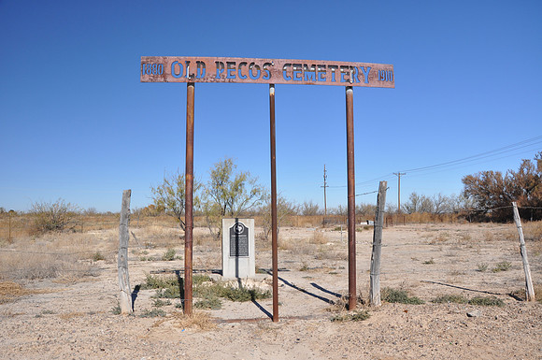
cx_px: 271
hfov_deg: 67.5
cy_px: 180
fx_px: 406
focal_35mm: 27
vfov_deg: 47.8
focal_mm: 18
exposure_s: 1/250
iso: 200
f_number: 8
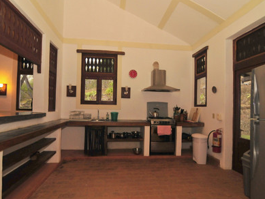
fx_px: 153
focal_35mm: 20
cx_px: 129
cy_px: 101
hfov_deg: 81.7
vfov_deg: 66.0
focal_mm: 12
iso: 1000
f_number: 5
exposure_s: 1/200
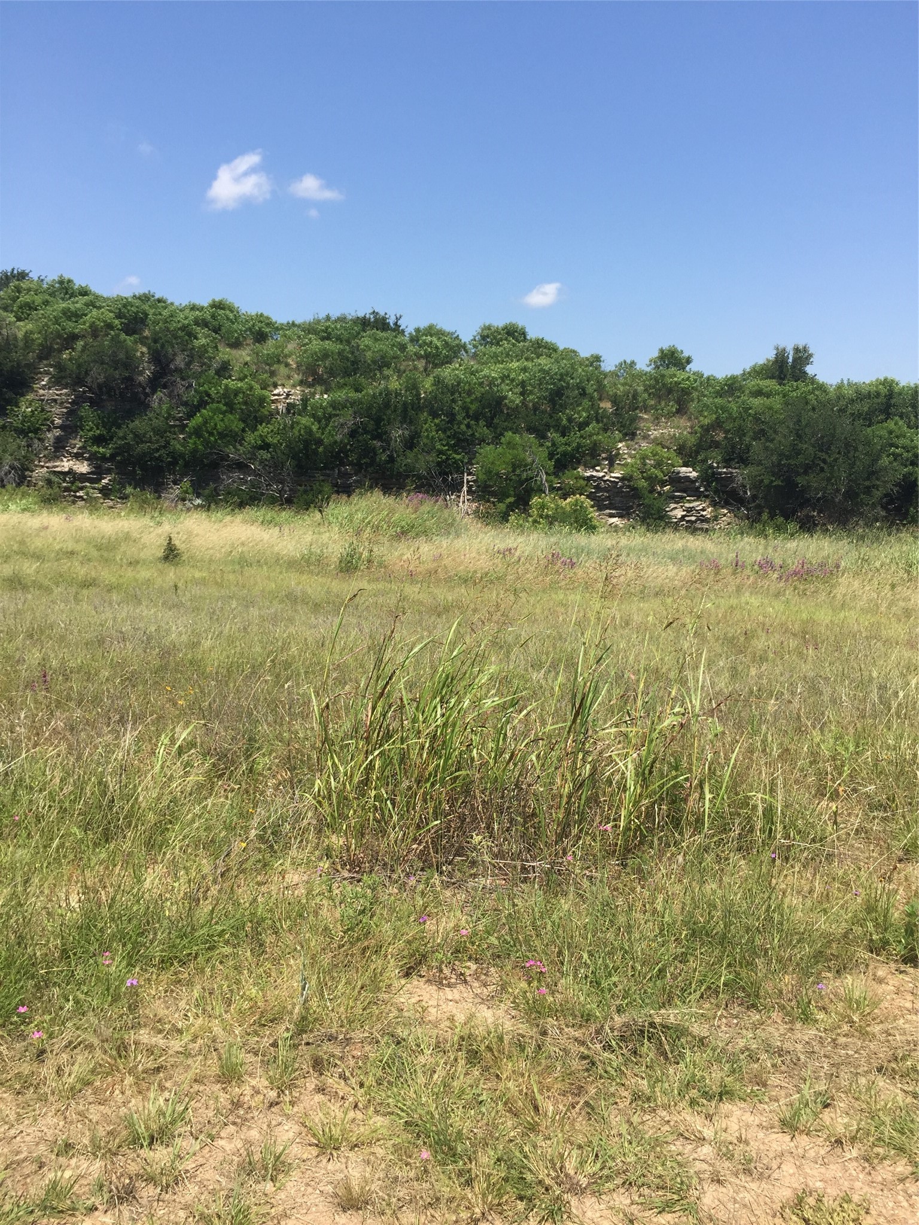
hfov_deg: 48.2
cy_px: 612
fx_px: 1027
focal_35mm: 29
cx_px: 460
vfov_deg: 61.7
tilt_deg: -5.7
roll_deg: -1.2
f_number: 2.2
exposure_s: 1/1721
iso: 32
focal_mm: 4.15
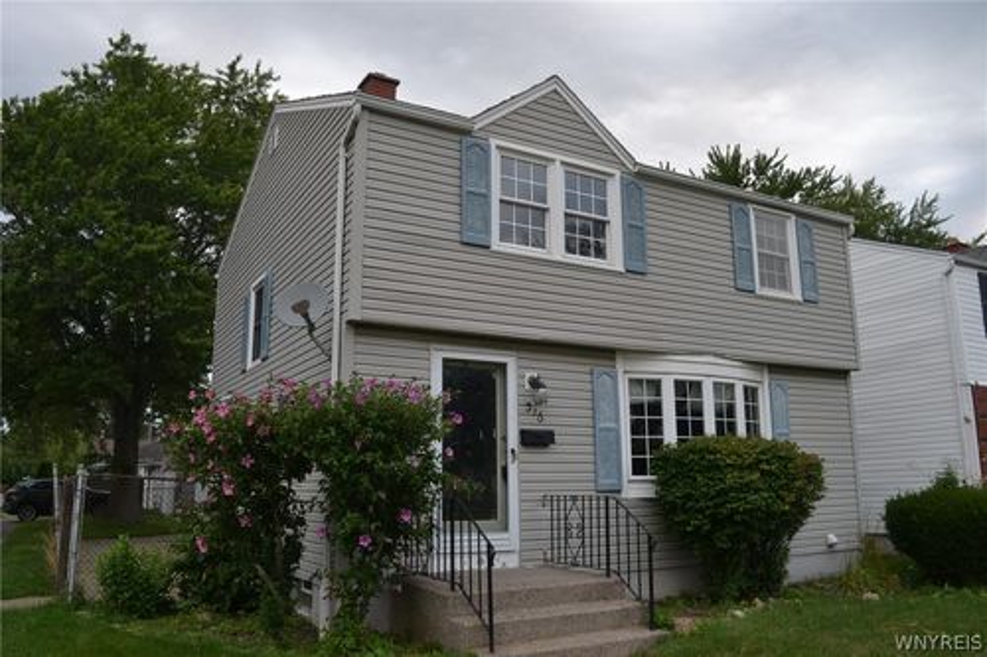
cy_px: 328
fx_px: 740
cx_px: 494
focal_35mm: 27
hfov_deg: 67.4
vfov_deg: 47.9
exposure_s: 1/125
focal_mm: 18
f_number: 5.6
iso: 100
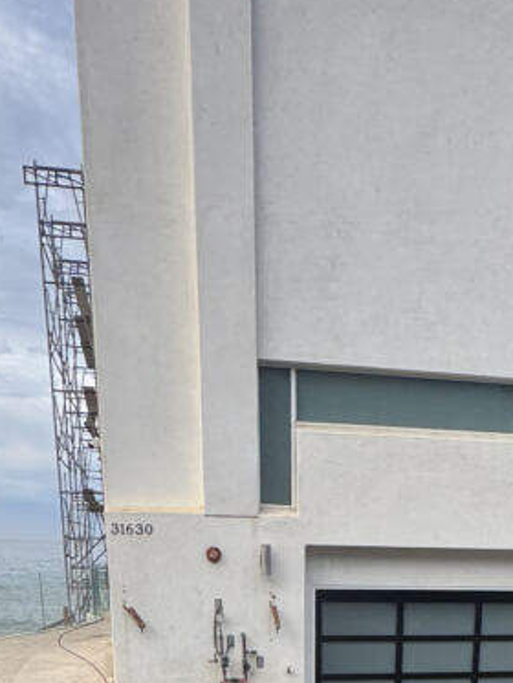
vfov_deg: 33.9
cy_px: 822
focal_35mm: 45
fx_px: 889
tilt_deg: -21.6
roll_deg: -0.7
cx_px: 361
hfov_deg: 31.8
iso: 40
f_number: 2.2
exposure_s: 1/357
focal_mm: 2.22
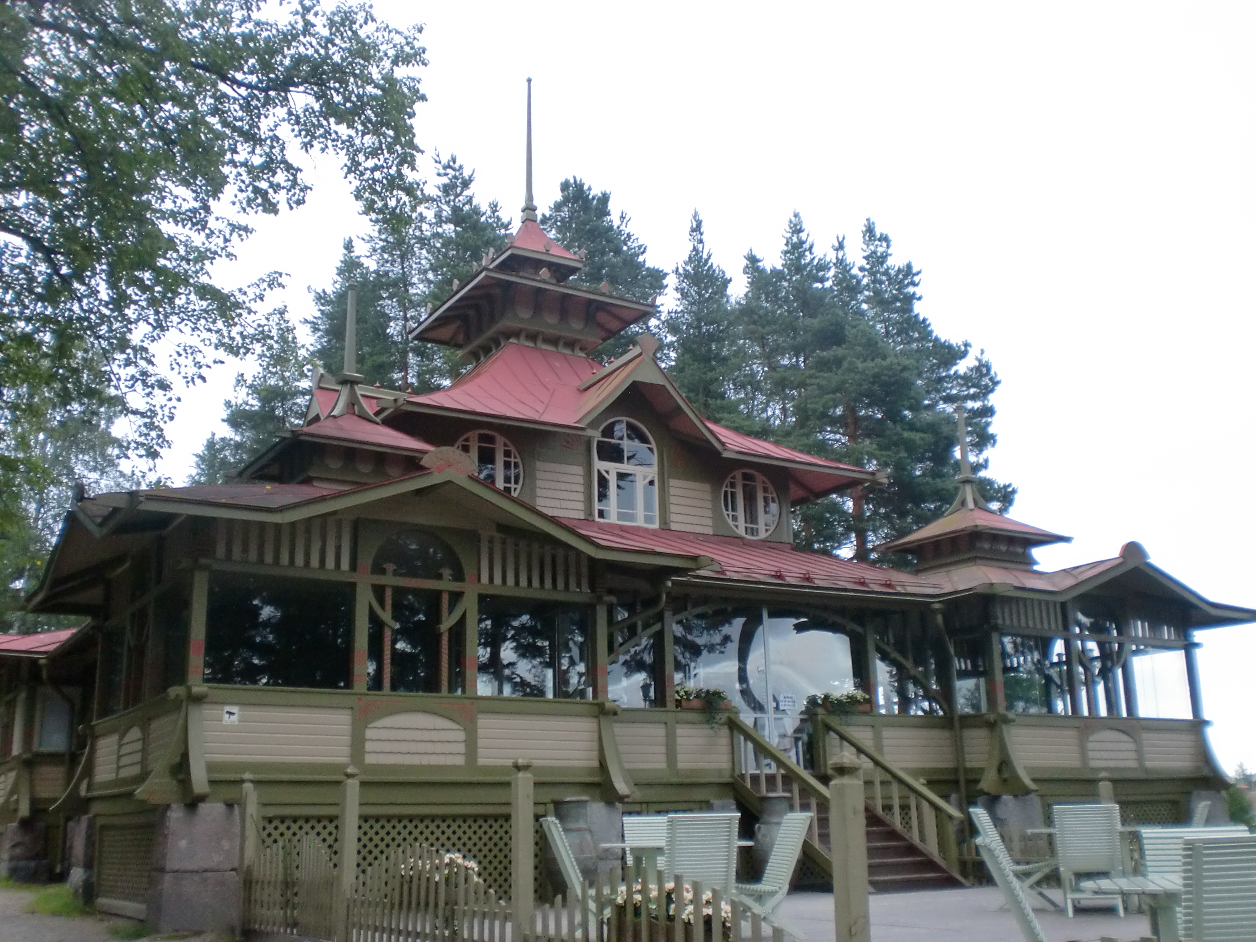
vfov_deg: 40.7
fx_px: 1270
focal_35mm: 35
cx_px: 628
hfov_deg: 52.6
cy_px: 471
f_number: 3.1
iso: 200
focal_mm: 6.3
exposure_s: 1/60
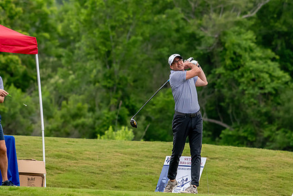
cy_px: 81
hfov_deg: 3.6
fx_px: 4666
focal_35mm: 573
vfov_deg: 2.4
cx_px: 152
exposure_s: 1/2000
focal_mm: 290
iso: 1600
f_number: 5.6
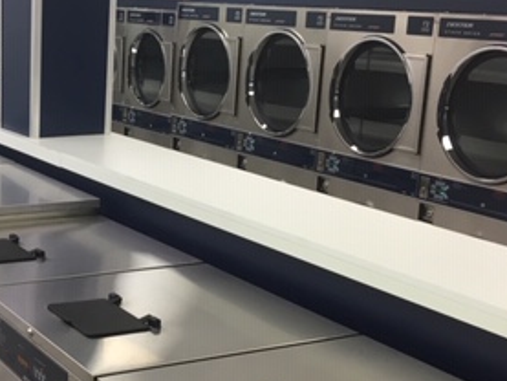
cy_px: 256
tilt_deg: -15.8
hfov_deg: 28.2
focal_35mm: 67
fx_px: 982
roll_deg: -1.3
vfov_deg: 21.9
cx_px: 81
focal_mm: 4.15
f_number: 2.2
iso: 50
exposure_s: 1/30
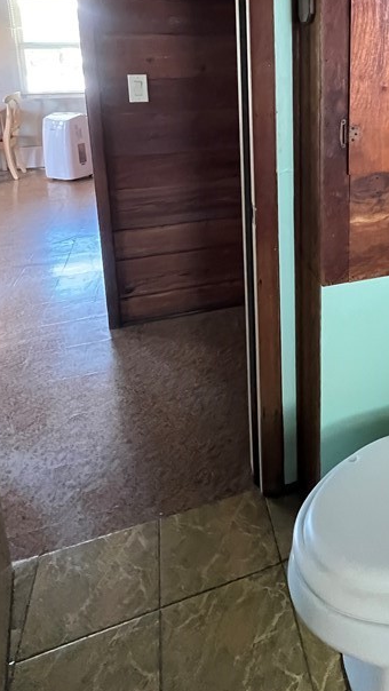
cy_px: 150
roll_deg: -0.2
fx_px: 440
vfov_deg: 69.7
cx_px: 326
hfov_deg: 44.7
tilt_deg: -11.2
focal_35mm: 24
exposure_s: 1/60
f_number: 1.8
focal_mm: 1.57
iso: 1000
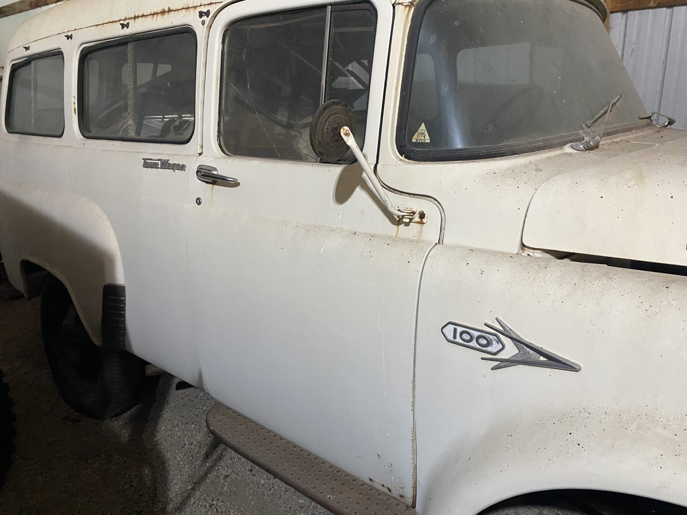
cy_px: 258
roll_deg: +4.6
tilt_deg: -19.8
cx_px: 344
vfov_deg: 53.1
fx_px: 516
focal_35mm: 26
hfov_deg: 67.3
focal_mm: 4.25
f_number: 1.8
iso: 500
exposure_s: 1/60
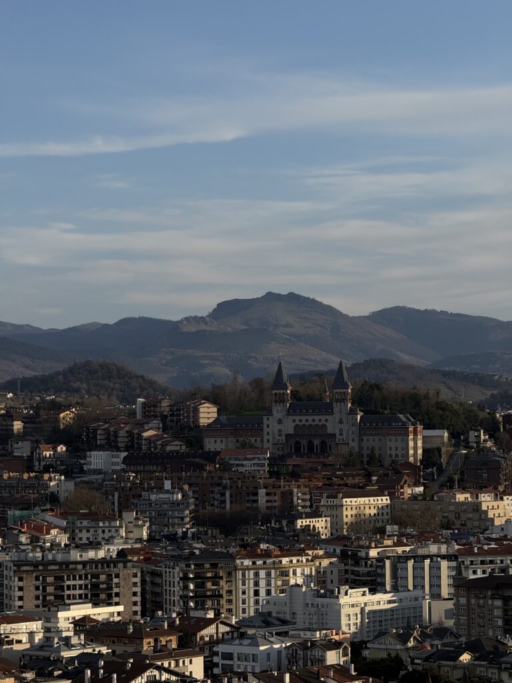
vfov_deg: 16.4
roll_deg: +0.3
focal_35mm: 120
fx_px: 2367
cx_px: 256
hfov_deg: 12.3
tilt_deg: +1.5
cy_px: 342
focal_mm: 15.66
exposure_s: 1/1577
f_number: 2.8
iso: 64
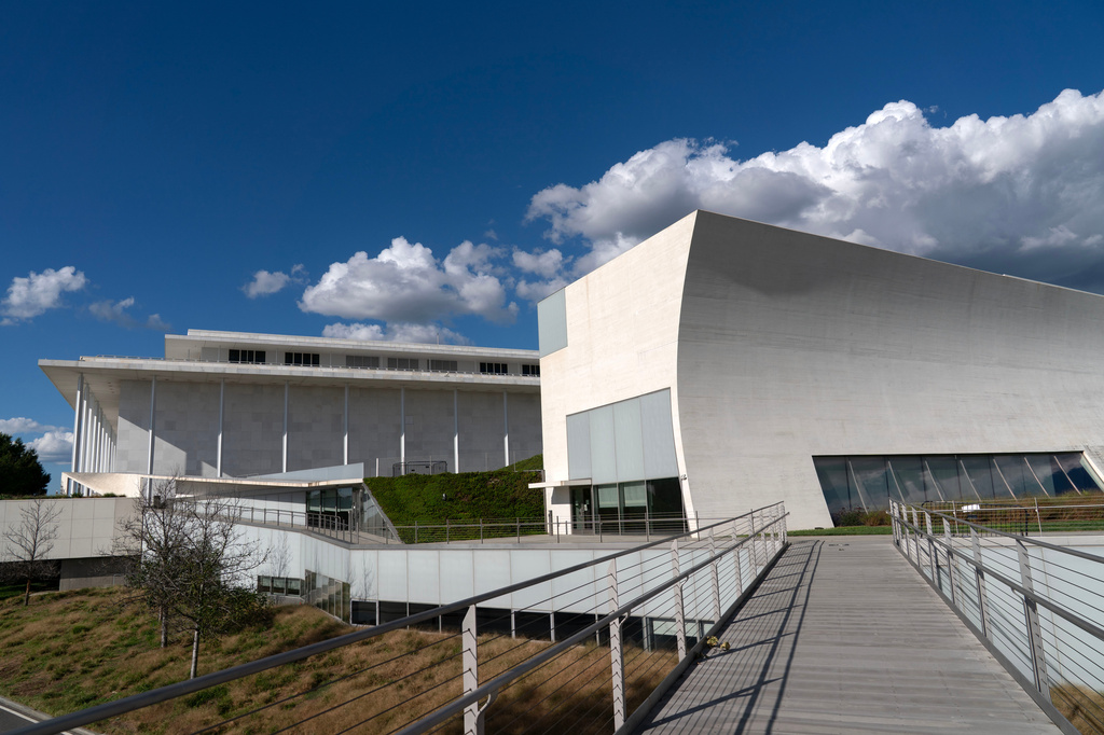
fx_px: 736
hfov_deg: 73.8
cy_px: 368
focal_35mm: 24
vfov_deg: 53.1
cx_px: 552
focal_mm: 24
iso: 100
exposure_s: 1/1250
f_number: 6.3
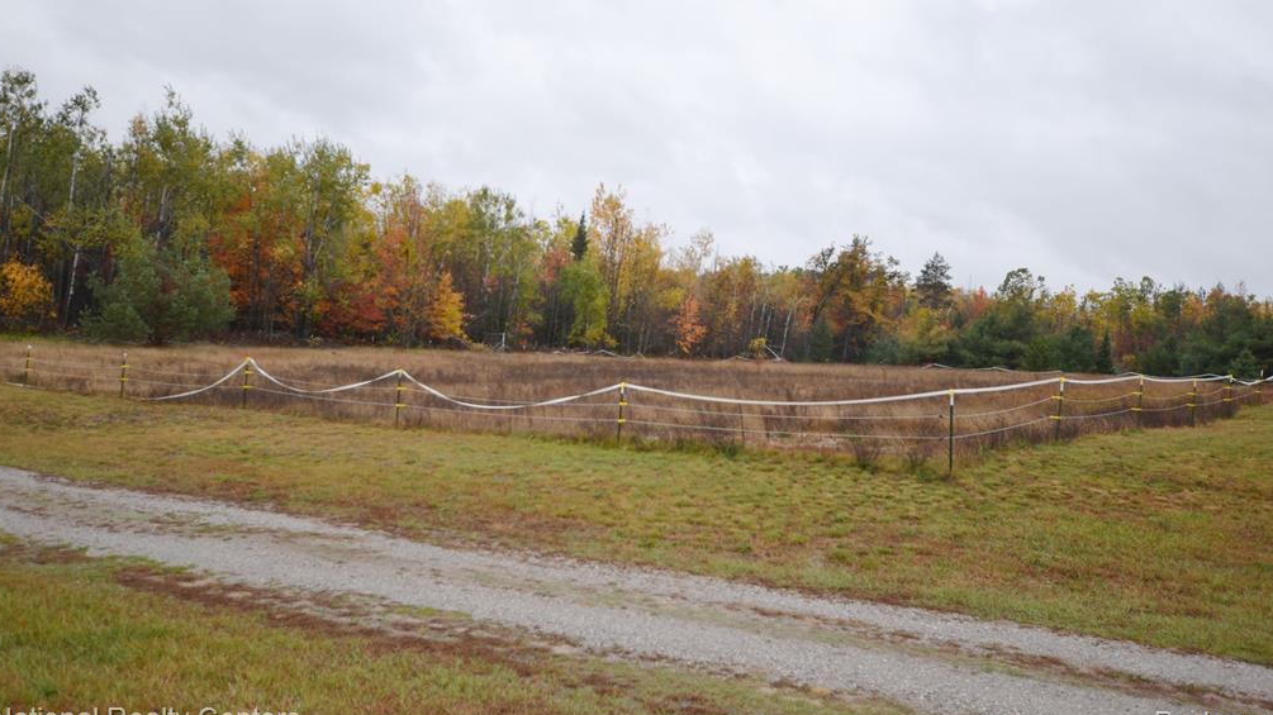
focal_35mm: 32
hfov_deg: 61.0
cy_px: 310
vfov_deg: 36.6
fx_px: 1080
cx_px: 635
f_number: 4
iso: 100
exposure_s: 1/200
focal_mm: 20
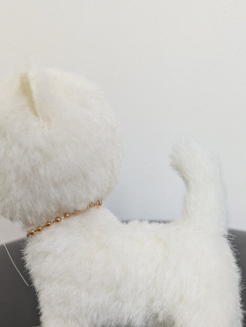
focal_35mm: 34
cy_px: 204
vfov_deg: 53.3
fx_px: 322
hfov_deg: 41.8
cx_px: 114
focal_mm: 5.43
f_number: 1.89
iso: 105
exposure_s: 1/25
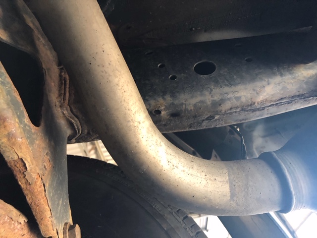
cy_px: 119
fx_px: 256
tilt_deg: +43.6
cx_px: 158
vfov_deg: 49.7
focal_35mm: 28
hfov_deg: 63.4
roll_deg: +11.7
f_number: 1.8
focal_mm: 3.99
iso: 80
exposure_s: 1/15
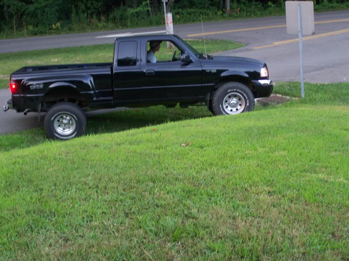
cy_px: 130
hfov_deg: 29.0
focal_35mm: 67
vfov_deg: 21.9
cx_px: 174
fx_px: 675
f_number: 3.2
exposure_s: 1/25
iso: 160
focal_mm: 11.1
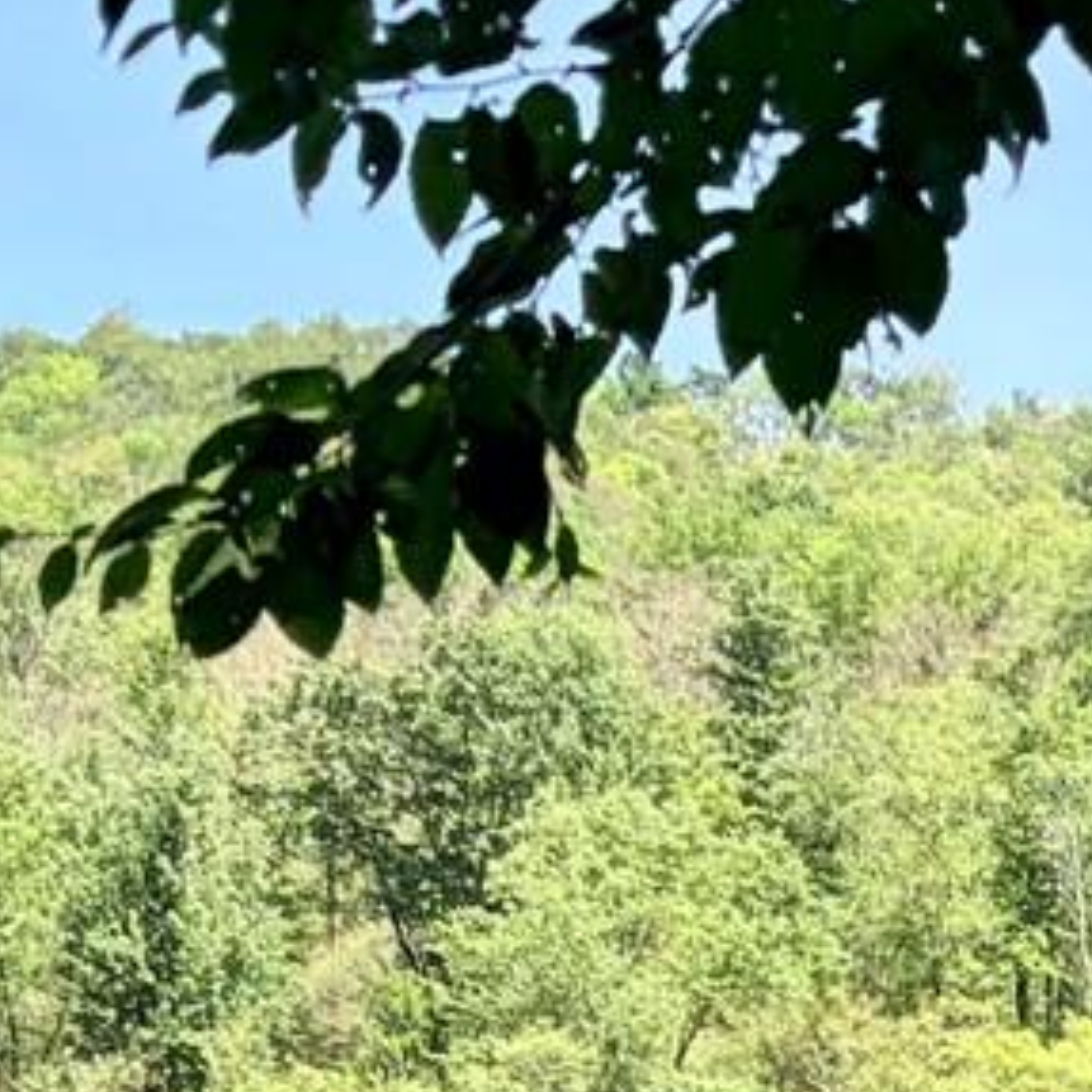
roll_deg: +1.5
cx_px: 1606
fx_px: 5853
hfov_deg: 10.3
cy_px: 2119
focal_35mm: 164
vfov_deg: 9.9
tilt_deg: +0.3
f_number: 1.6
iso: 64
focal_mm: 5.96
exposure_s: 1/1239
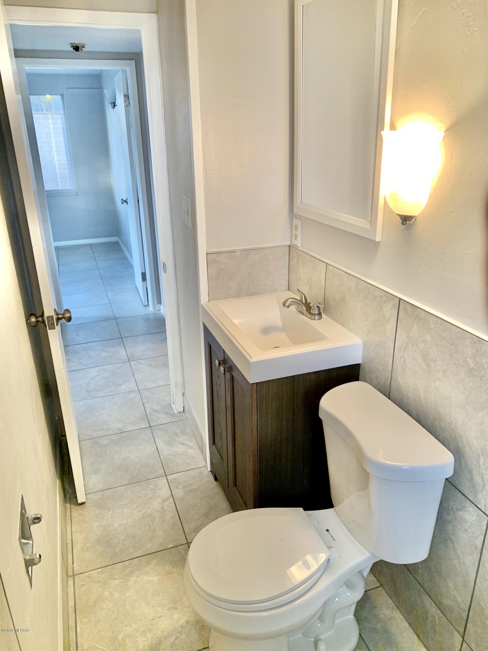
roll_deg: +0.4
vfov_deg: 67.3
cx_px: 244
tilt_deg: -21.9
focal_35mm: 26
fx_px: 489
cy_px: 326
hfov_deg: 53.1
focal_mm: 4.25
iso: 125
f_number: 1.8
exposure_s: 1/60
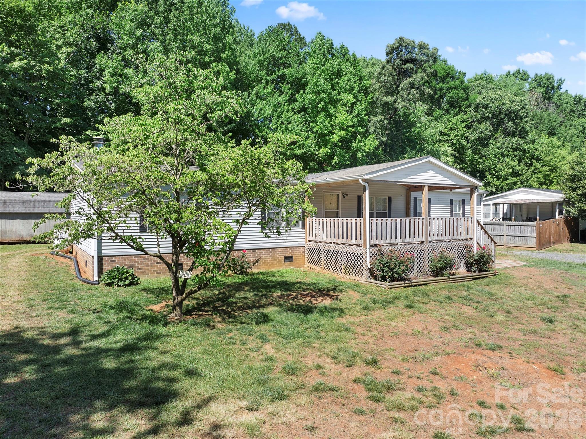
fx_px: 406
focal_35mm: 24
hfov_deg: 71.6
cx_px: 293
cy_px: 220
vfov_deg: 56.8
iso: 110
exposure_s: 1/640
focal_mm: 12.29
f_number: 2.8
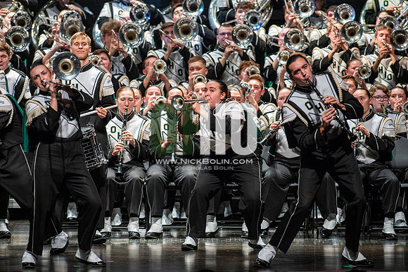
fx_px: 3398
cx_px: 204
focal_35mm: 300
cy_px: 136
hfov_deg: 6.9
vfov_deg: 4.6
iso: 5000
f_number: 5.6
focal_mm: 300
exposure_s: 1/400
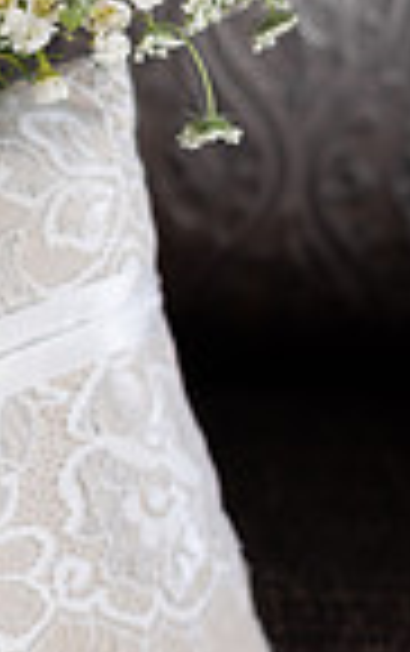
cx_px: -230
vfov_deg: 10.9
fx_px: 3387
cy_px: -90
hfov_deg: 6.8
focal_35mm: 190
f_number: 3.5
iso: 200
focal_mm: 60
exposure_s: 1/160
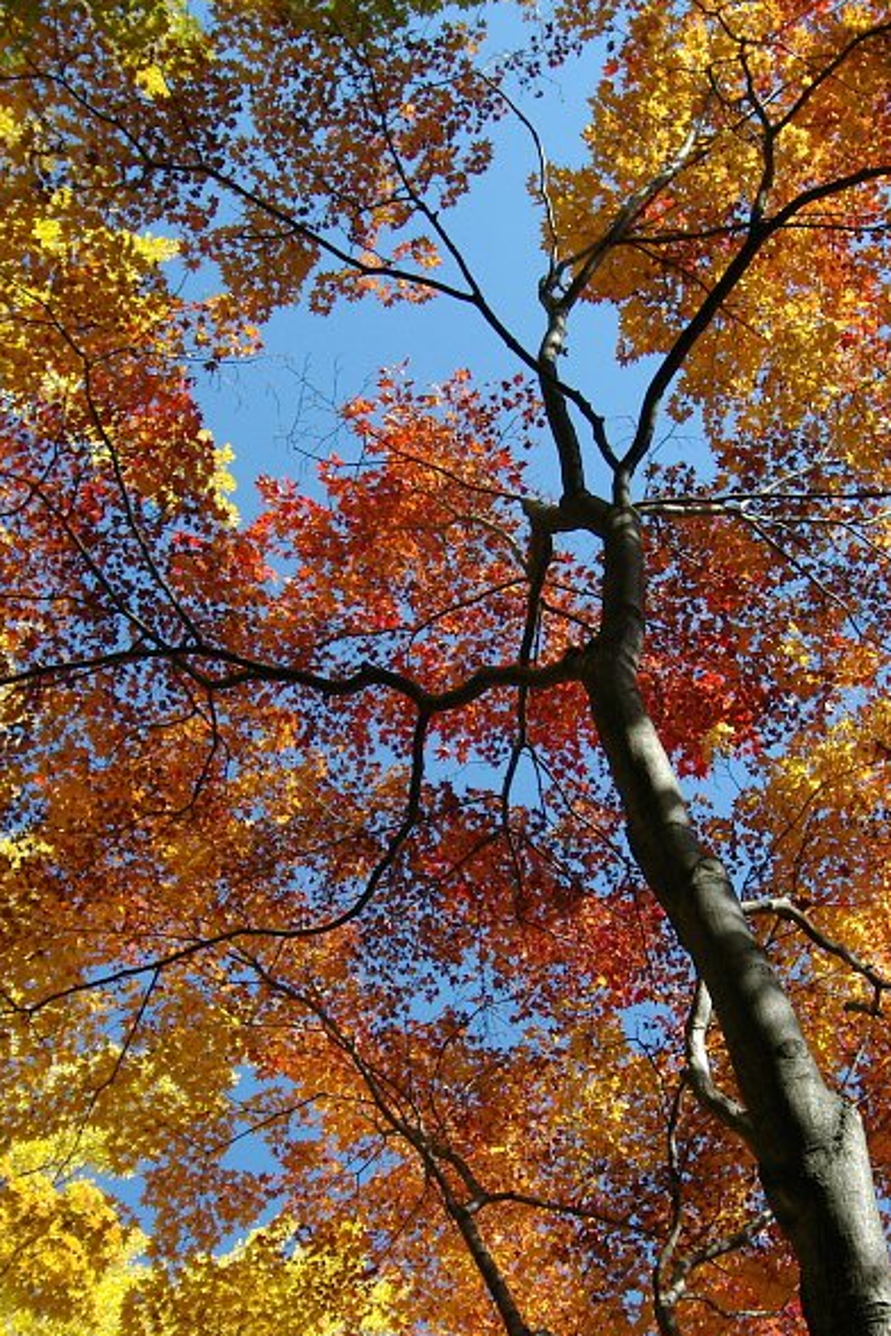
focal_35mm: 49
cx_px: 514
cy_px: 788
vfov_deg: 40.2
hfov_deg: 27.5
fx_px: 1819
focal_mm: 24
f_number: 7.1
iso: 200
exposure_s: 1/320
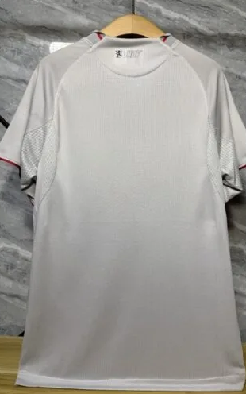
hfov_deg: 47.6
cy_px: 199
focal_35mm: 26
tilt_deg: +1.1
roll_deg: -1.3
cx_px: 129
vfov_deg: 70.4
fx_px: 279
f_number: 1.78
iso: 160
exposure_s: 1/100
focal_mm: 6.76
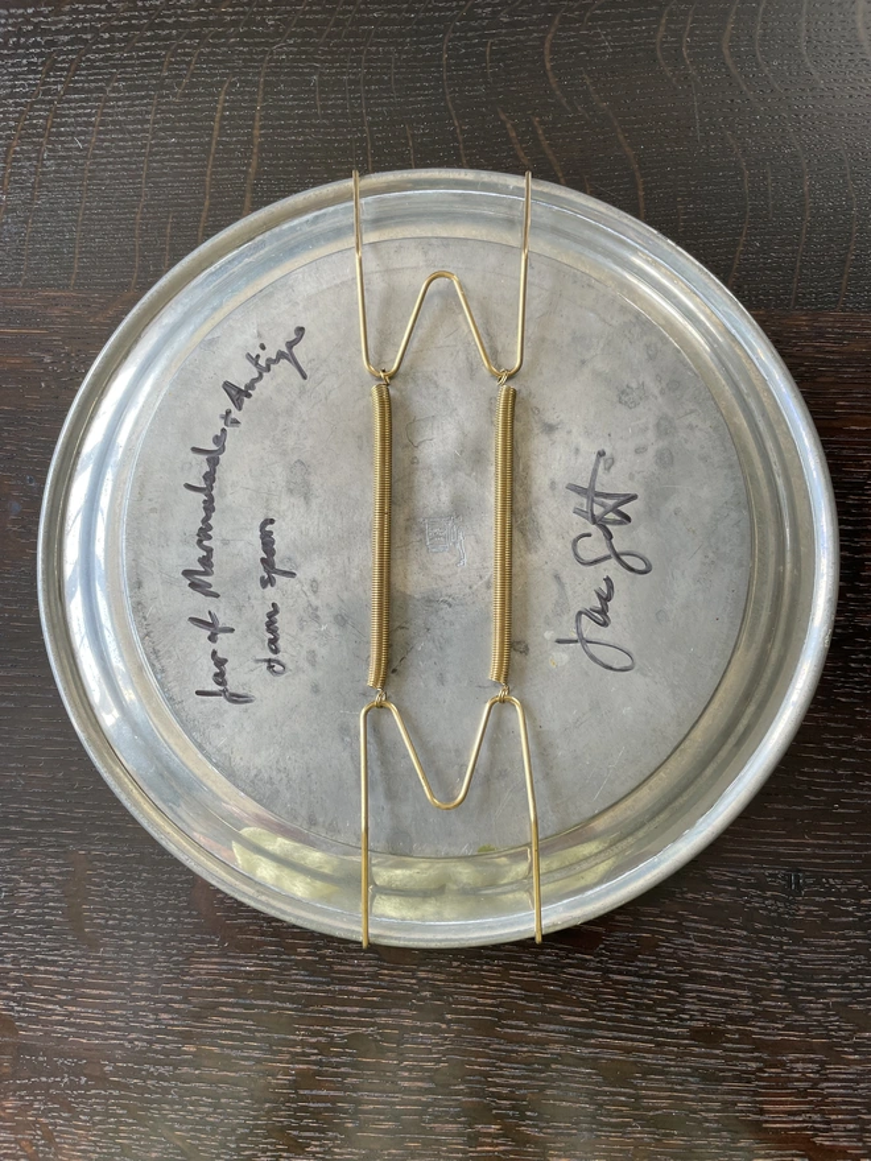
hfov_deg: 53.1
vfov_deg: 67.3
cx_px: 436
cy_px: 580
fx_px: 872
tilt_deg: -84.2
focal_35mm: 26
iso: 64
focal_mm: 4.2
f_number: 1.6
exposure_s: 1/121
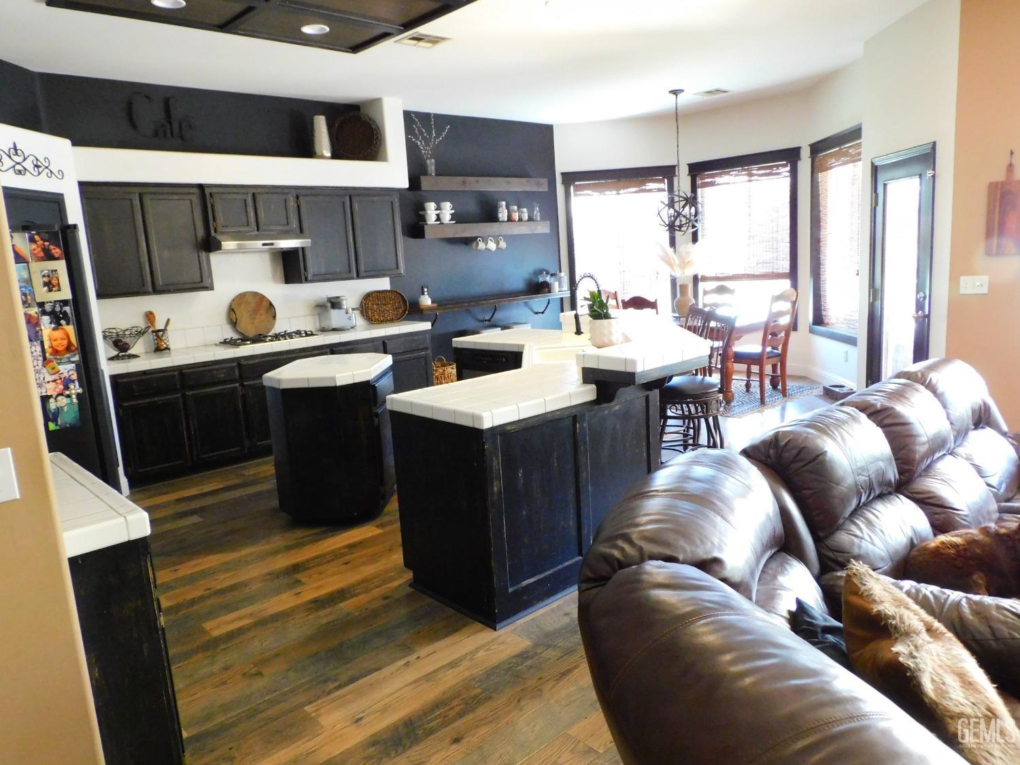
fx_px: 707
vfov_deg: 56.8
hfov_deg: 71.6
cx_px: 510
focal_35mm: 24
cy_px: 382
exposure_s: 1/8
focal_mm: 4.3
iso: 720
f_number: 3.3
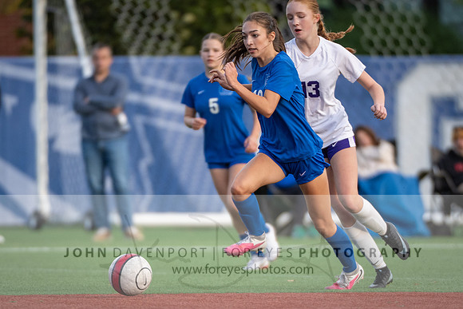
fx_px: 8730
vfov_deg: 2.0
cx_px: 290
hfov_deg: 3.0
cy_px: 194
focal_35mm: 679
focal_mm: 400
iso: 1000
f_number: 4
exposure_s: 1/1000
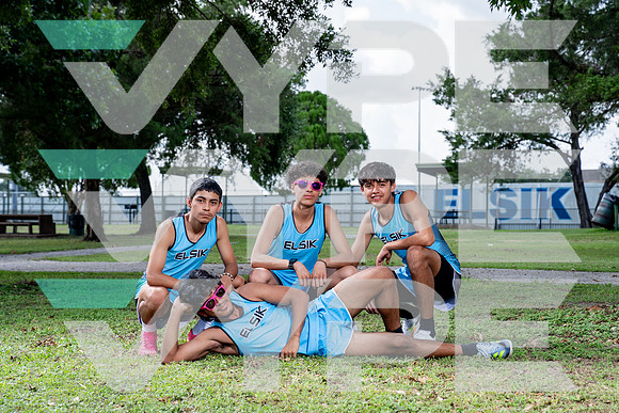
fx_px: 1208
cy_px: 206
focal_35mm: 70
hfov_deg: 28.7
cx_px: 310
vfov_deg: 19.4
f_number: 5.6
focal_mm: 70
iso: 100
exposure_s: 1/250
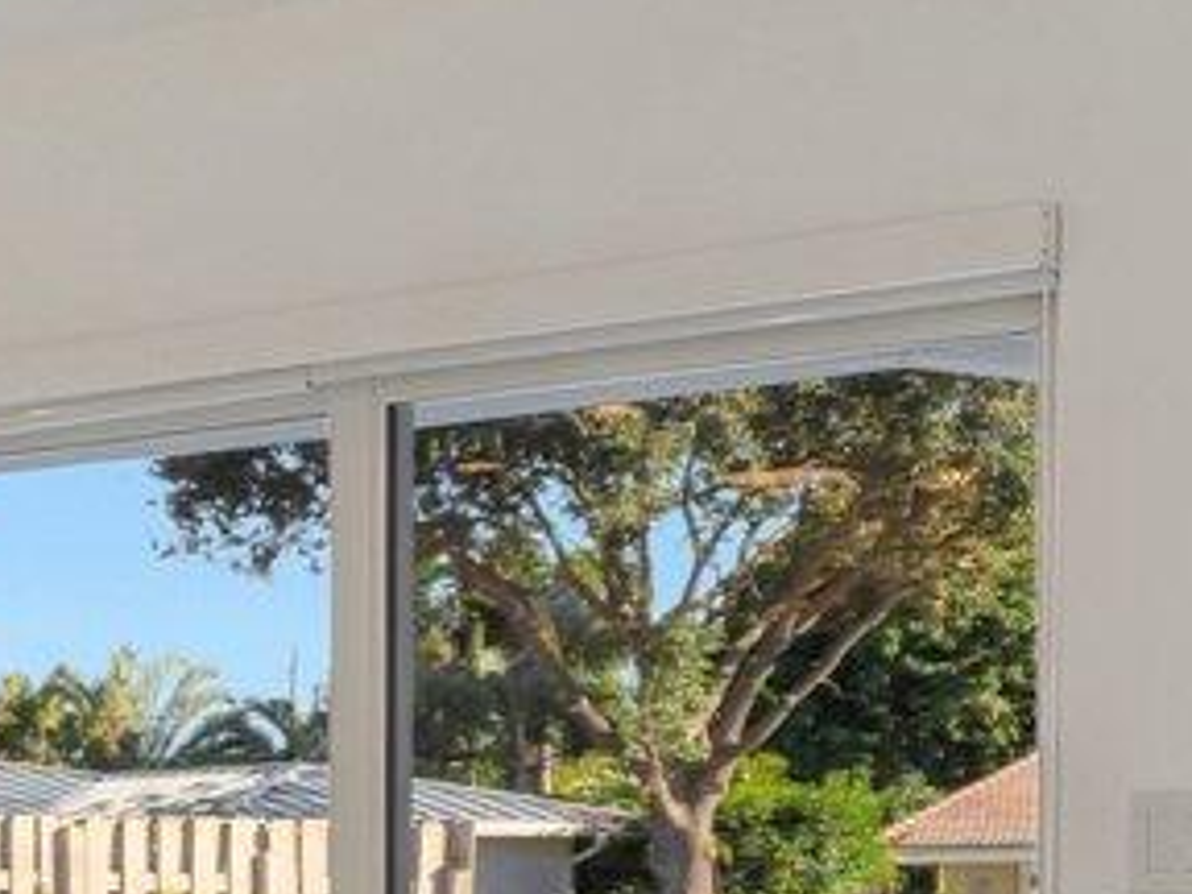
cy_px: 917
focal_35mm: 129
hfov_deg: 14.0
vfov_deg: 11.4
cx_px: -786
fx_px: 4447
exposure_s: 1/15
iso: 320
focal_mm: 18.9
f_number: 9
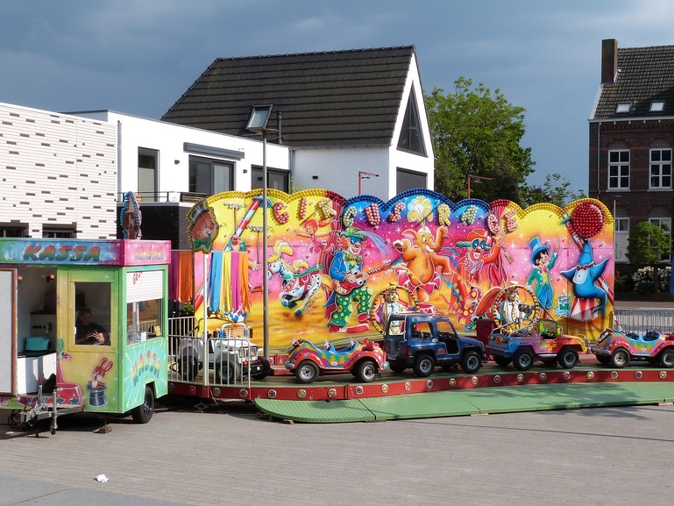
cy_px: 286
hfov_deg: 36.7
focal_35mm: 52
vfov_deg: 28.0
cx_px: 401
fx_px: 1013
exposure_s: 1/400
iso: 100
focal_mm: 7
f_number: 5.6
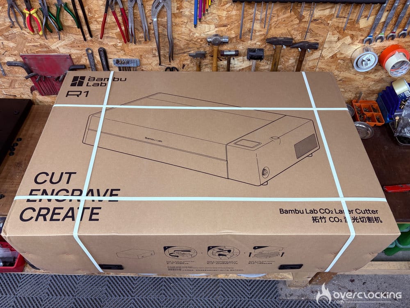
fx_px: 308
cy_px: 154
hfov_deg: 67.3
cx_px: 205
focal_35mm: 26
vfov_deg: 53.1
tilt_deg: -51.1
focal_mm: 5.96
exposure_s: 1/50
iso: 125
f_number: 1.6
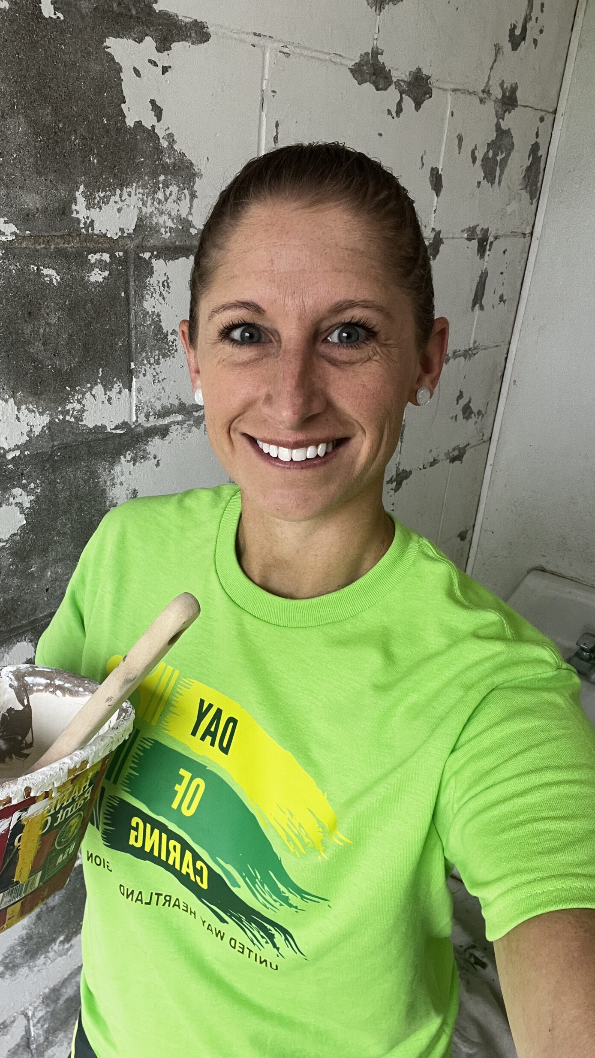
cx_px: 256
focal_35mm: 26
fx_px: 729
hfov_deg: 44.3
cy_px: 533
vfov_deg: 71.9
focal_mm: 2.71
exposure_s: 1/60
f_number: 2.2
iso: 125
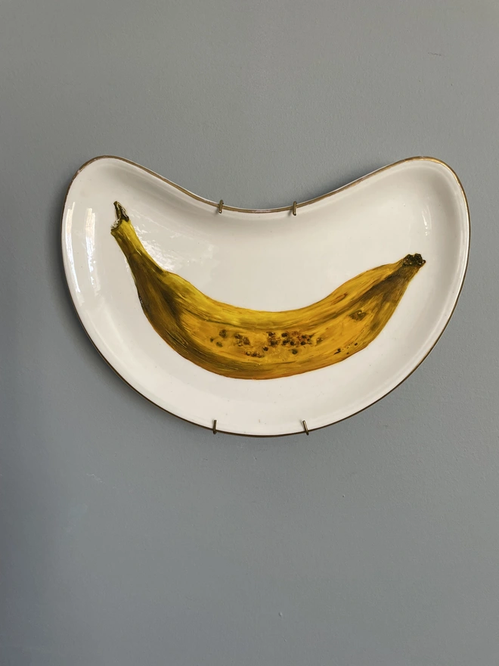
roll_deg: -0.9
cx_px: 250
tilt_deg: -5.9
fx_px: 500
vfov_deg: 67.3
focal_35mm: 26
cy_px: 333
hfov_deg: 53.1
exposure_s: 1/100
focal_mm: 4.2
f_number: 1.6
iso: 100
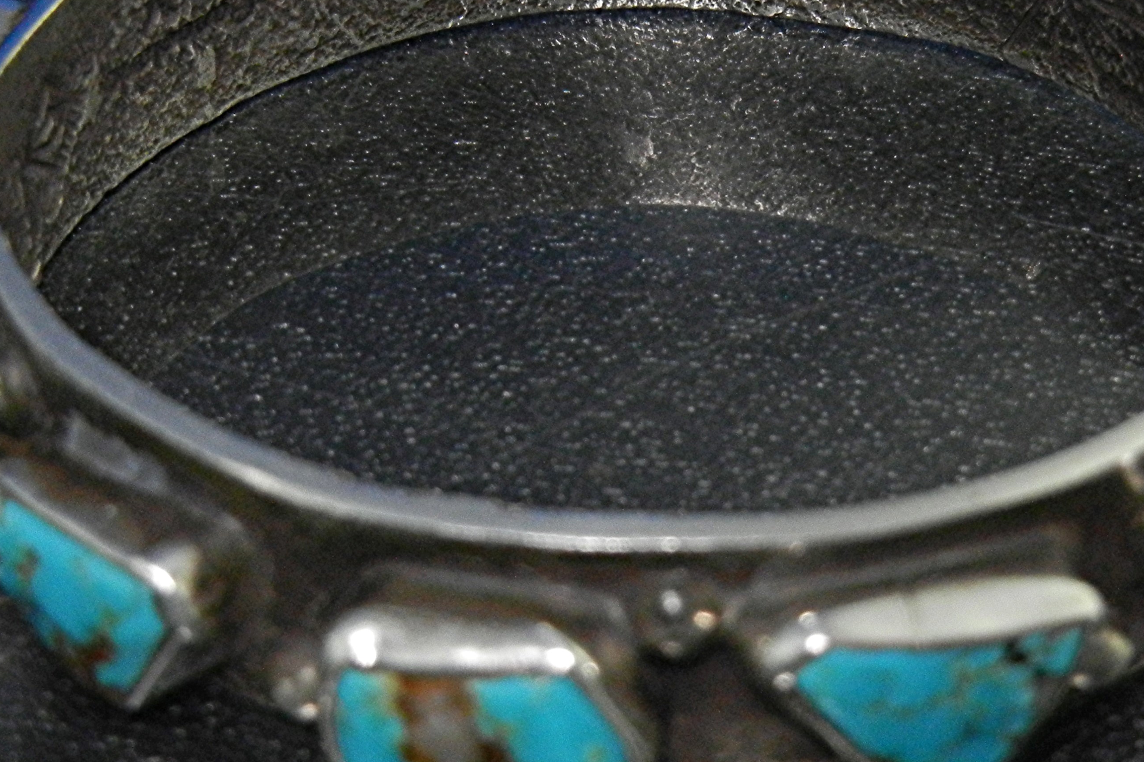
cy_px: 350
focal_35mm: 95
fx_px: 3018
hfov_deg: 21.5
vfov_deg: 14.4
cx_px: 633
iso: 800
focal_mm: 10.6
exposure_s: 1/30
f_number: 8
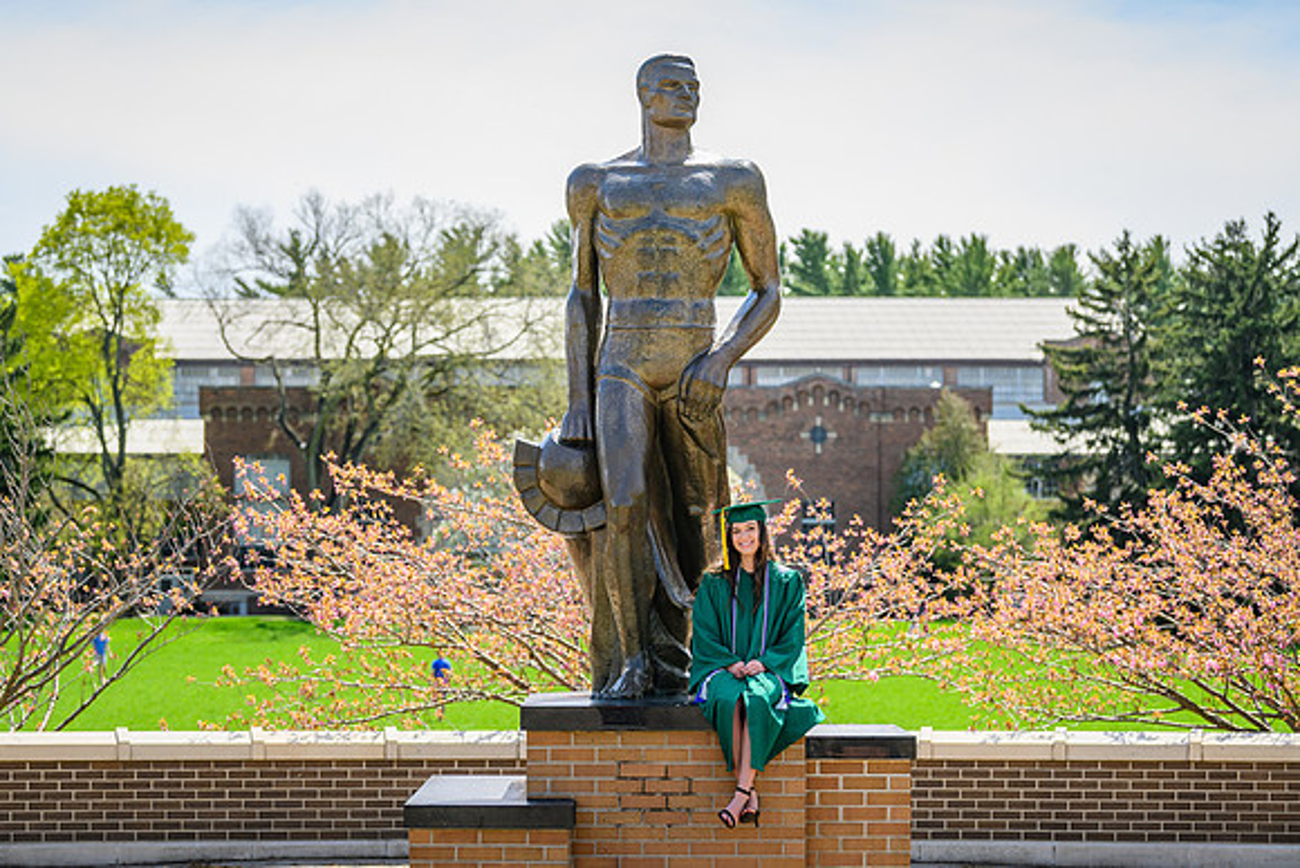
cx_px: 650
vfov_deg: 15.9
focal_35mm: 86
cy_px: 434
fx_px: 3097
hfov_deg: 23.7
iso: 400
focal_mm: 85
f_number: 4
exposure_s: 1/2500
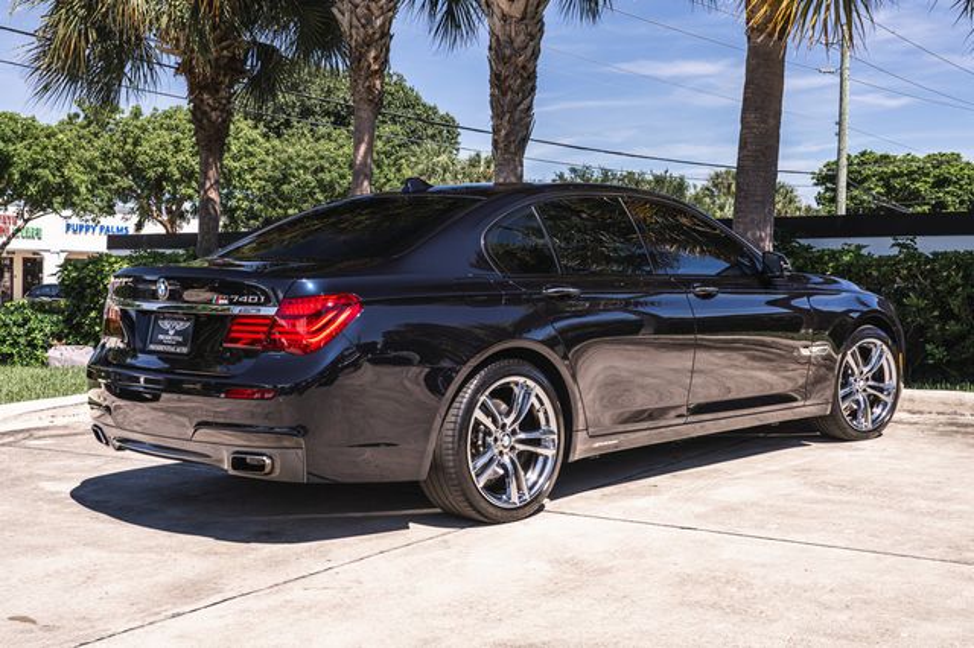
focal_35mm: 44
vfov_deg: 30.5
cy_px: 294
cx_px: 517
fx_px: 1190
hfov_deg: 44.5
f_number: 8
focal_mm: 38
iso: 160
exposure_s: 1/80
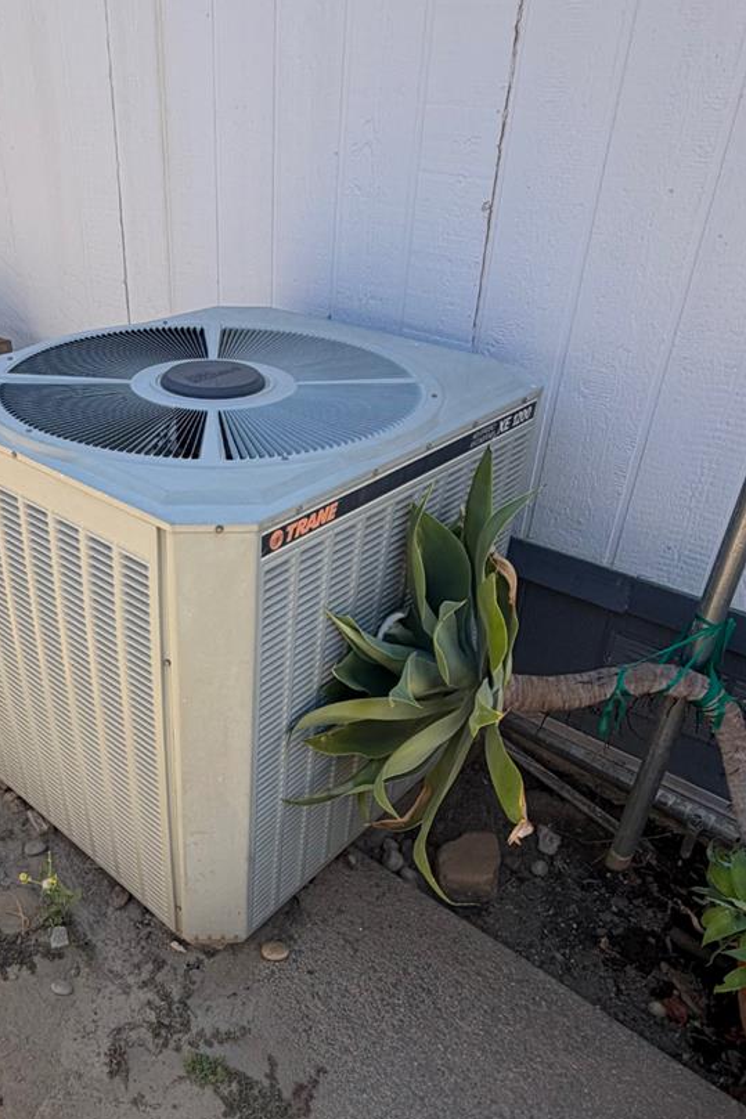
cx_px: 242
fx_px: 840
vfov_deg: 67.1
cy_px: 637
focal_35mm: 27
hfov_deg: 47.1
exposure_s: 1/554
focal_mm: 2.22
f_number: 2.2
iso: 40
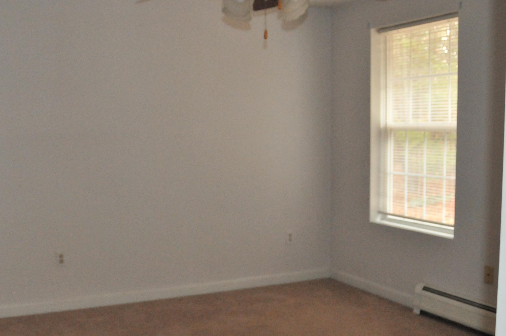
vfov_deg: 29.8
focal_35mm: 45
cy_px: 176
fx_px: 632
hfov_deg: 43.2
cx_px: 179
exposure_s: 1/160
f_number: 3.5
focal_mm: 20
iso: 1600
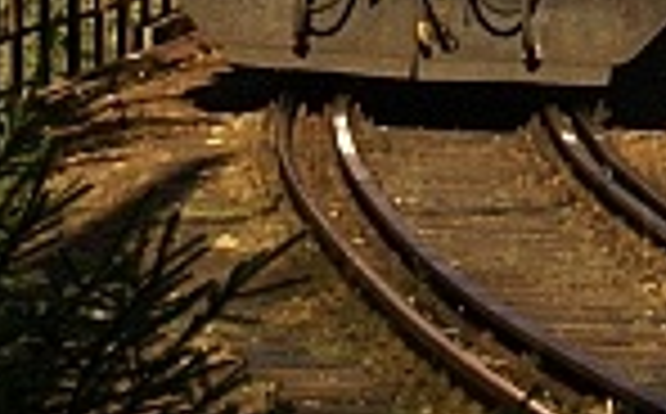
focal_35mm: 495
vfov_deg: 2.6
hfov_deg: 4.2
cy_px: -724
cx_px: 801
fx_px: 8971
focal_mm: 60
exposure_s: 1/320
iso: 400
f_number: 13
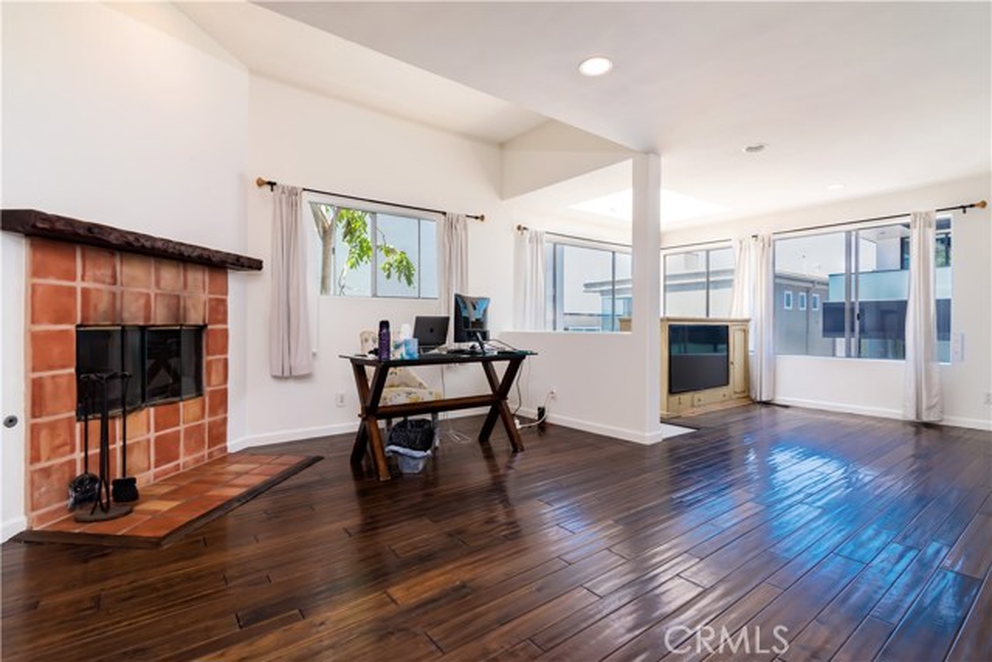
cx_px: 496
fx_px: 441
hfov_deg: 96.7
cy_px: 331
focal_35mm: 16
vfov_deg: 73.8
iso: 400
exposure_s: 1/200
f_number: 10
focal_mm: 16
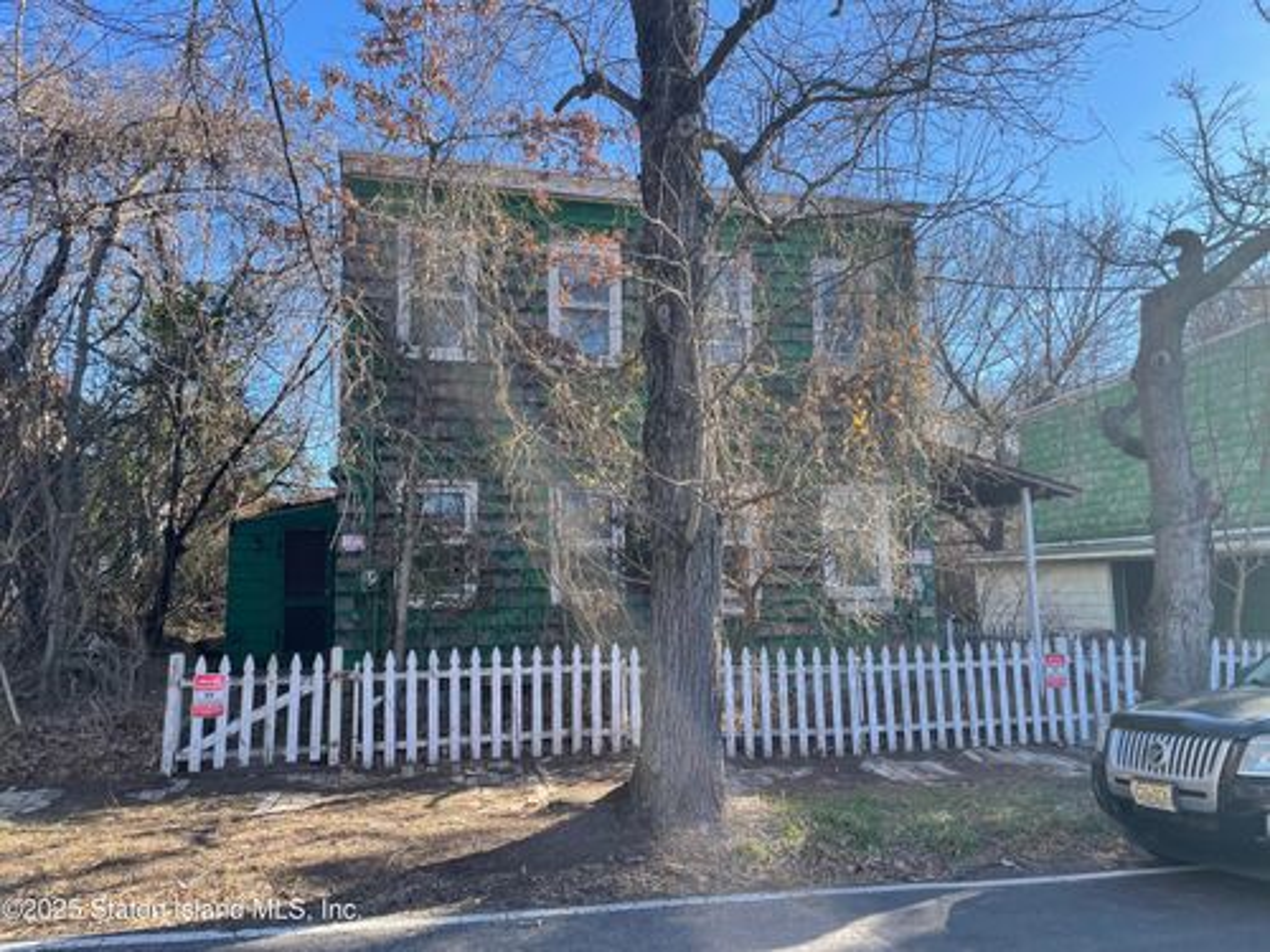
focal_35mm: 26
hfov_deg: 67.3
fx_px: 954
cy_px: 476
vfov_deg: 53.1
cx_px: 635
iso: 32
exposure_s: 1/774
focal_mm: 4.2
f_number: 1.6
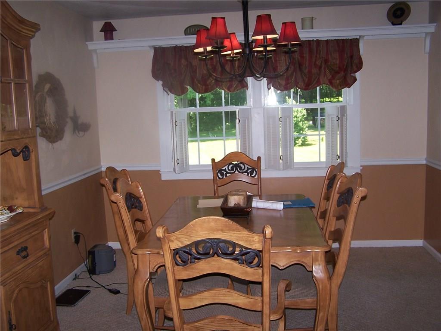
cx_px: 220
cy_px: 166
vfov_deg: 37.7
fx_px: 484
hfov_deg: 49.0
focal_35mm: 38
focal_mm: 6.3
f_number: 2.8
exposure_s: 1/60
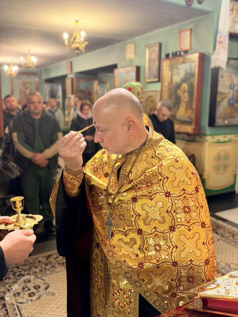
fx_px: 284
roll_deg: -0.1
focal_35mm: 31
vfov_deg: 58.4
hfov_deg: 45.4
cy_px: 158
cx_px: 119
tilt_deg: -9.9
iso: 400
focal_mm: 6.93
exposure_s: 1/33
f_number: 1.48
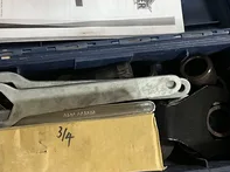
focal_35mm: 59
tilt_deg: -78.3
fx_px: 391
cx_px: 100
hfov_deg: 32.7
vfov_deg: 24.6
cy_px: 59
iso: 320
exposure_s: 1/36
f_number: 1.8
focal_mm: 3
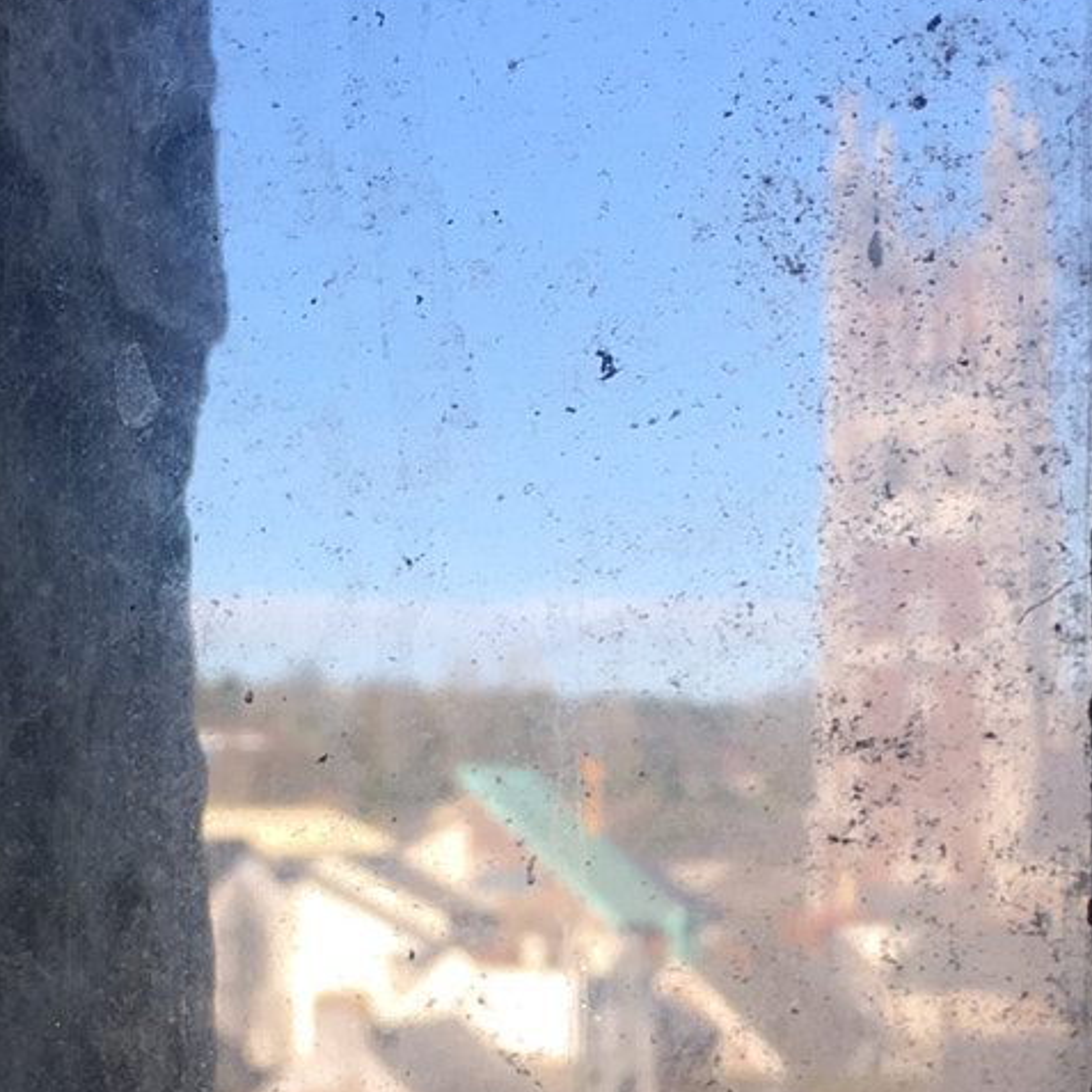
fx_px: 3069
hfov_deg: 20.2
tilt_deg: -1.5
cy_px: 955
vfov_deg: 19.8
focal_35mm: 86
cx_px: 561
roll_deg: +0.4
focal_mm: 4.15
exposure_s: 1/845
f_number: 2.2
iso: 25
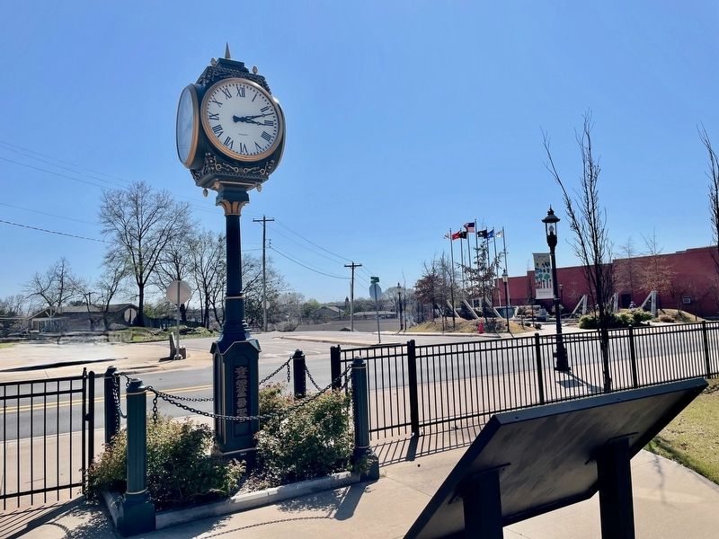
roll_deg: +2.9
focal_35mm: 26
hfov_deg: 67.3
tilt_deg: +5.7
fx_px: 540
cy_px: 270
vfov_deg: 53.1
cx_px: 360
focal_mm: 4.2
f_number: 1.6
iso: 32
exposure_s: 1/6897
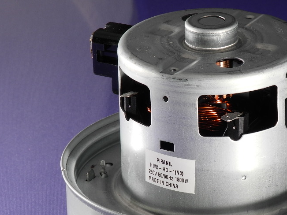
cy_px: 148
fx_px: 2255
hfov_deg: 7.3
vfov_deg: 5.5
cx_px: 209
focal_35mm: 272
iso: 100
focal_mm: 37
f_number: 8
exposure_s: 1/2000
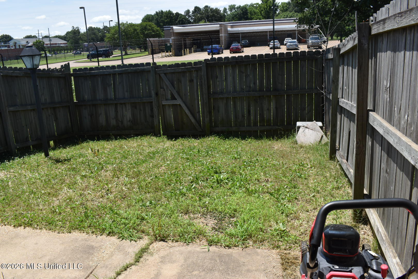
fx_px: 366
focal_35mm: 32
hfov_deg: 59.5
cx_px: 209
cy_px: 140
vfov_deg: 41.7
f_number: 9
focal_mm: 21
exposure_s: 1/320
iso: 200
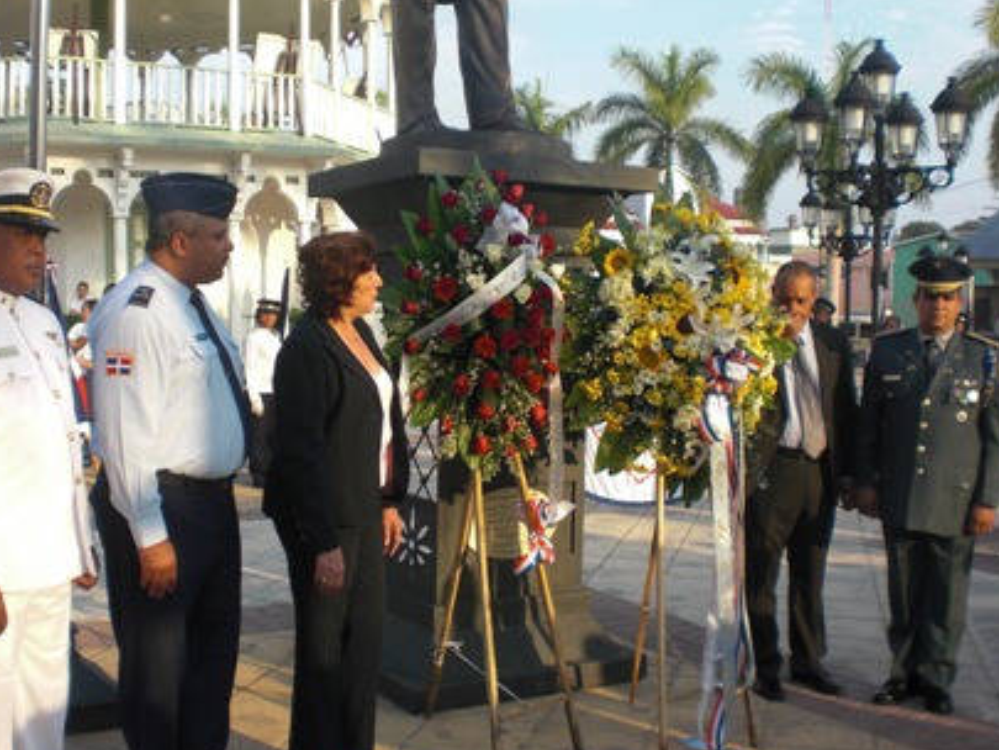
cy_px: 368
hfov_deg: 44.8
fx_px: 1212
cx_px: 481
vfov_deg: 34.4
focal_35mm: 42
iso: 64
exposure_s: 1/400
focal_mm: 6.3
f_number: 3.1
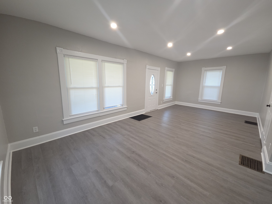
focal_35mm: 13
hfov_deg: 106.2
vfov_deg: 89.9
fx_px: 102
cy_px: 102
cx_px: 136
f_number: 2.2
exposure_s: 1/60
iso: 200
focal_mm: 2.2
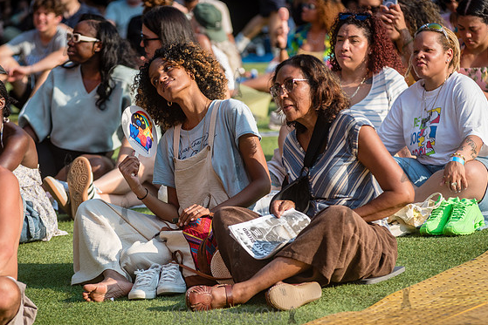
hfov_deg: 10.7
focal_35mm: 192
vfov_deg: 7.2
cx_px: 237
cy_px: 167
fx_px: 2603
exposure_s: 1/1000
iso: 400
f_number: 4.5
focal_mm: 185
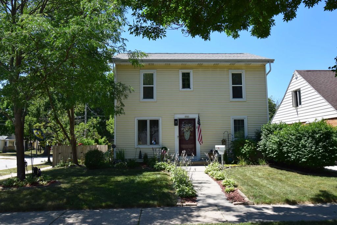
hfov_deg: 61.9
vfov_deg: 43.6
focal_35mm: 30
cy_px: 112
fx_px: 281
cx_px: 168
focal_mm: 20
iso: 400
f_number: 11
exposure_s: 1/400
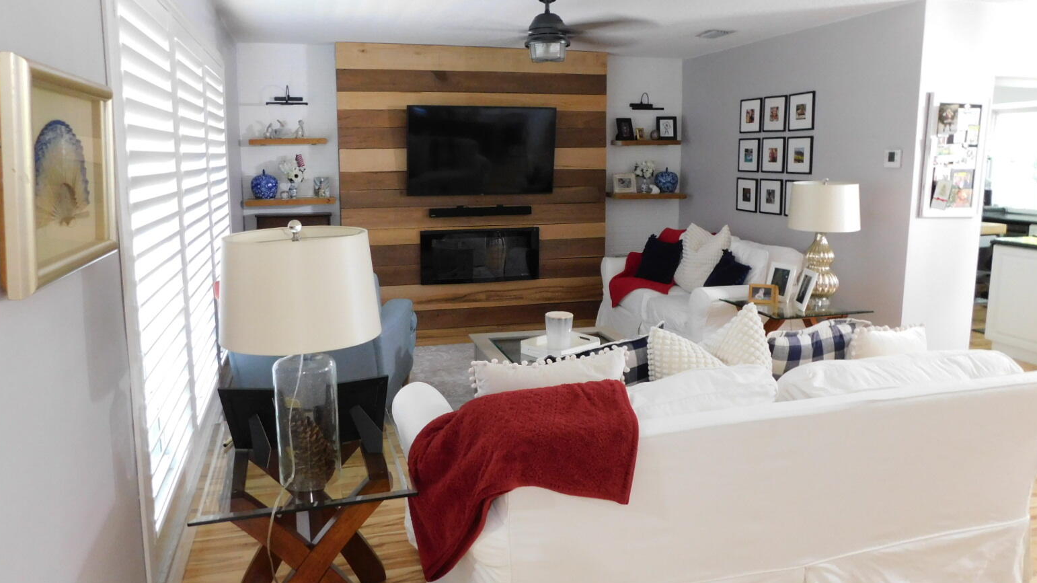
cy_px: 258
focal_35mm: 26
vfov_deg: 44.3
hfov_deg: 71.9
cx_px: 506
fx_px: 715
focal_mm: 4
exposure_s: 1/8
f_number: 3
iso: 400
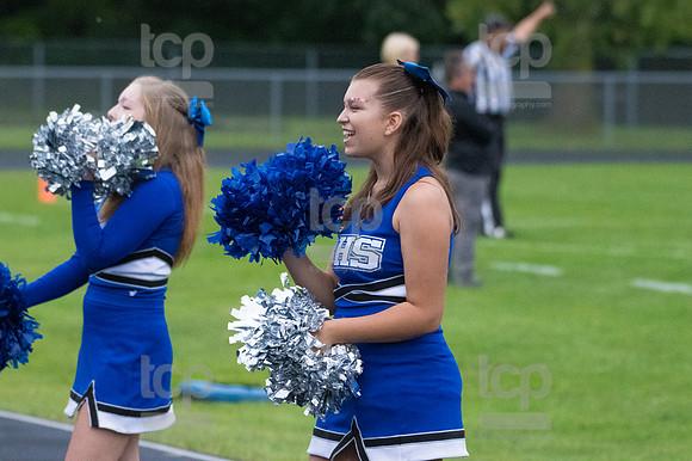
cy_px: 230
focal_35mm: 315
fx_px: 6051
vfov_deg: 4.4
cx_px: 346
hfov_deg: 6.5
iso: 6400
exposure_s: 1/2000
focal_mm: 210
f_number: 5.6
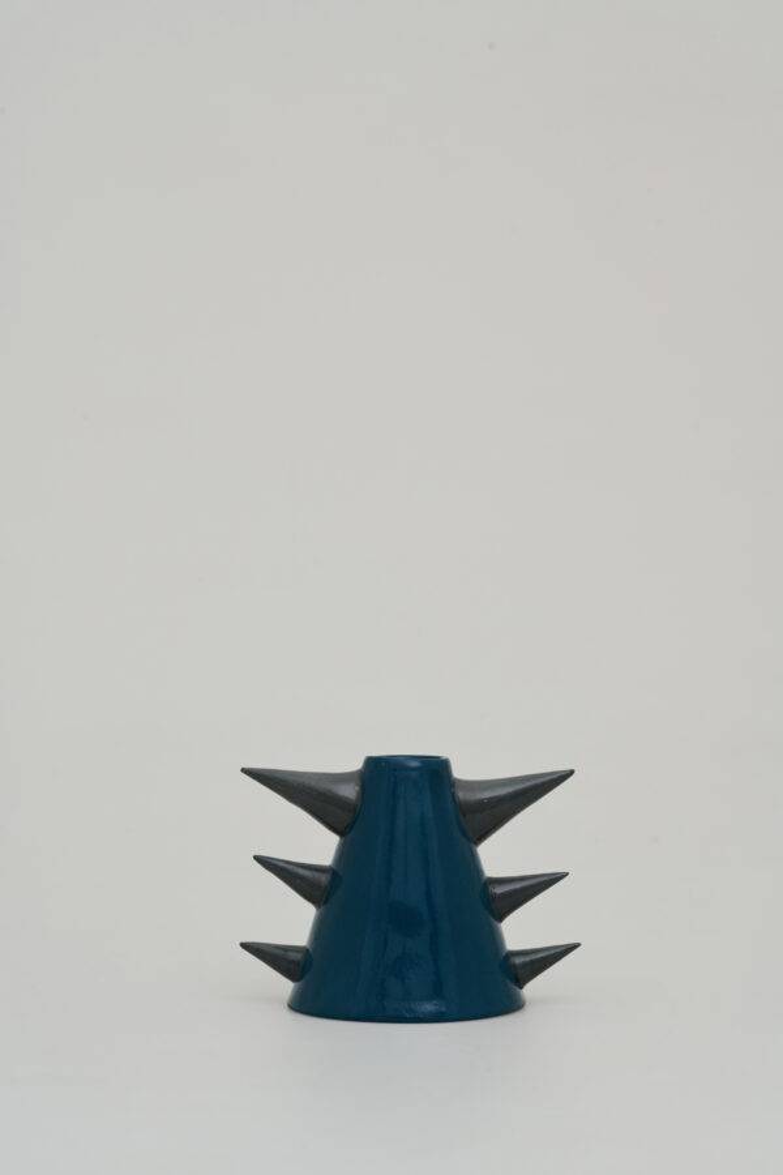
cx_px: 392
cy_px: 588
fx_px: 2936
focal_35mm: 90
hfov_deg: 15.2
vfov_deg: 22.6
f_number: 11
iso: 500
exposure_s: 1/100
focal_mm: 90
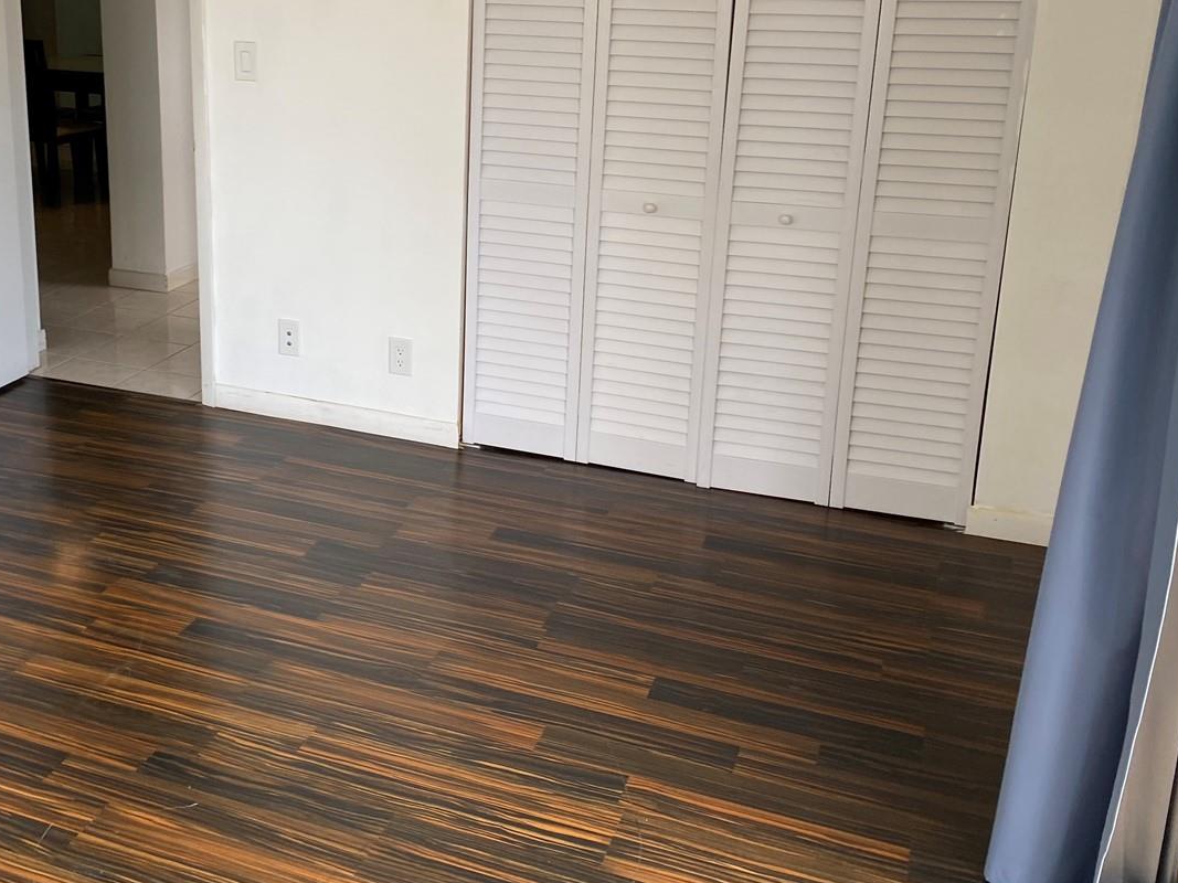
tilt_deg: -14.0
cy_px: 274
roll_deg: -0.4
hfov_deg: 47.3
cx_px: 414
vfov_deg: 36.3
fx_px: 1327
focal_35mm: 39
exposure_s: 1/122
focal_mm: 4.25
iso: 50
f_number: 1.8
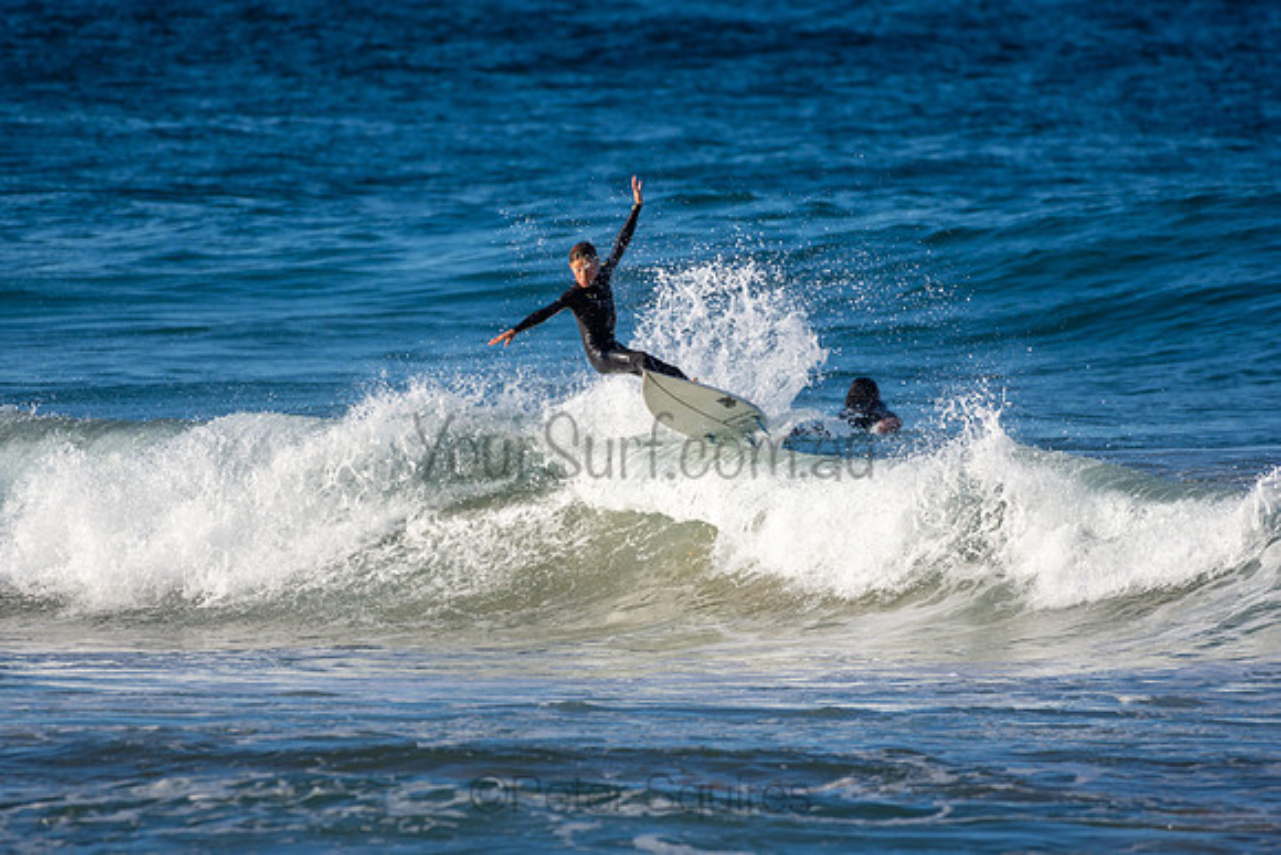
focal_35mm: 750
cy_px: 428
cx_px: 640
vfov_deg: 1.8
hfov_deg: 2.7
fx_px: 26692
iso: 180
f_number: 5.6
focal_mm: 500
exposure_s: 1/1250
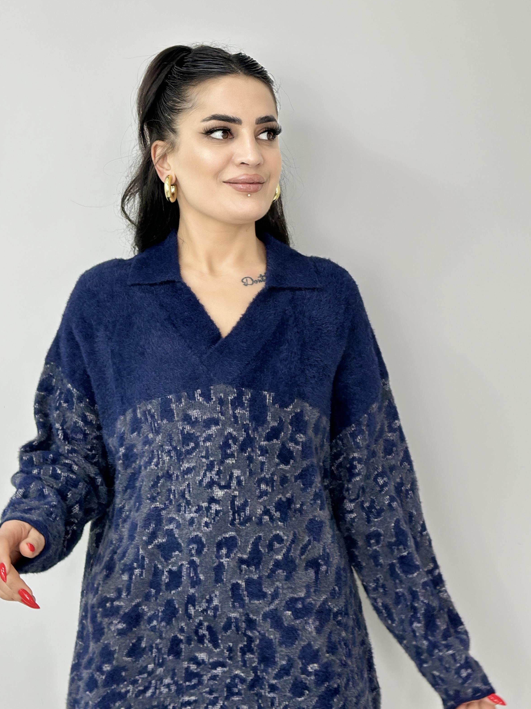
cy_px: 328
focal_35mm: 62
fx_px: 1268
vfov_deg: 31.2
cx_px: 248
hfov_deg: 23.6
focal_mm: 6.86
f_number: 1.78
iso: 64
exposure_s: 1/50
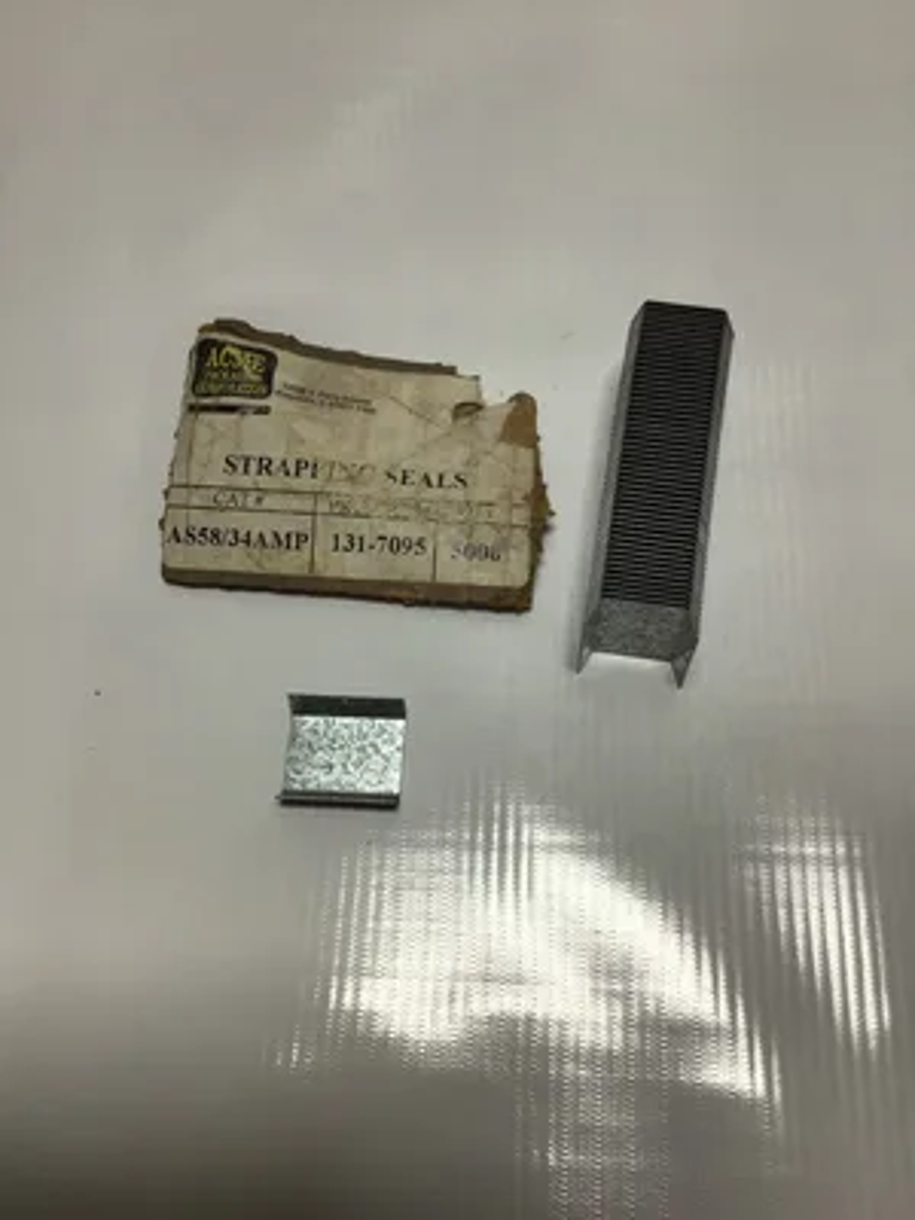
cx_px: 458
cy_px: 610
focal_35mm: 31
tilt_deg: -67.0
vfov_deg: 58.4
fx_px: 1093
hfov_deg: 45.4
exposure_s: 1/284
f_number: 2.4
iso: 25
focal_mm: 3.3
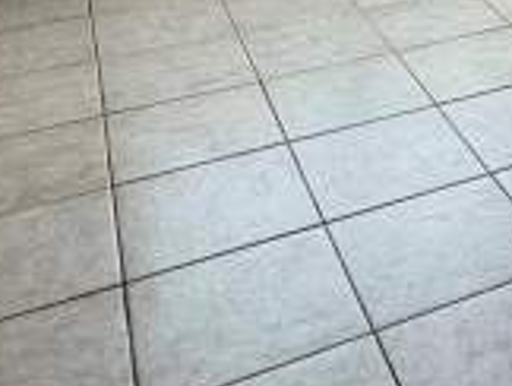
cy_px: -297
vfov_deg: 17.5
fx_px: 1022
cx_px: 661
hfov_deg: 24.6
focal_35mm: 69
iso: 160
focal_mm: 2.22
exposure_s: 1/60
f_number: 2.2
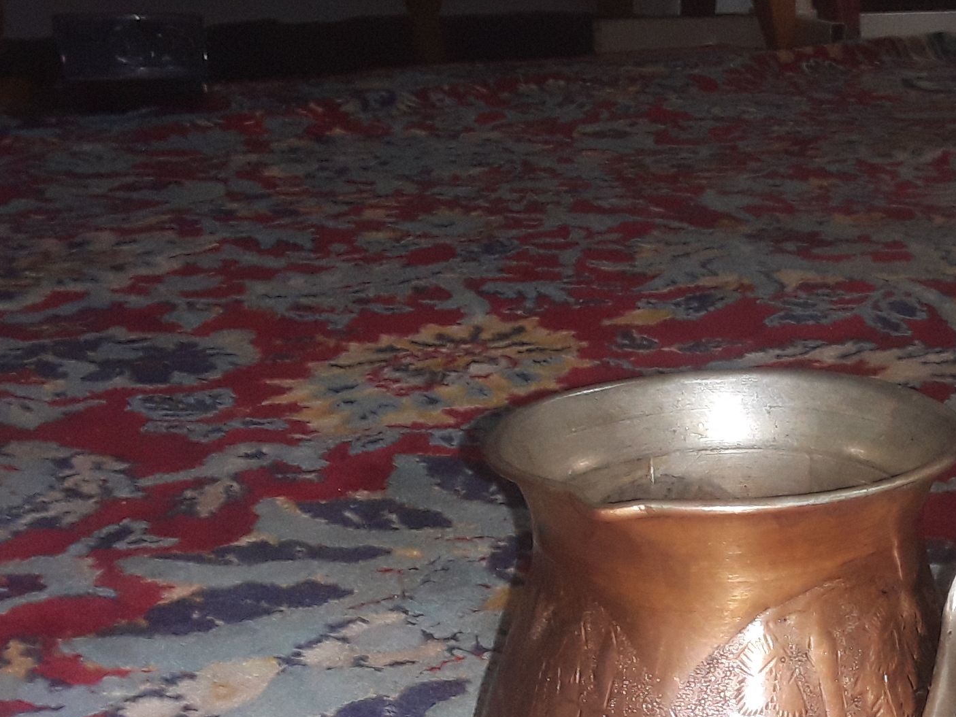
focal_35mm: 55
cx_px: 855
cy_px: 610
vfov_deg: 25.9
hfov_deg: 33.2
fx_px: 1519
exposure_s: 1/50
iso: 160
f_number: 1.9
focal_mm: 2.2
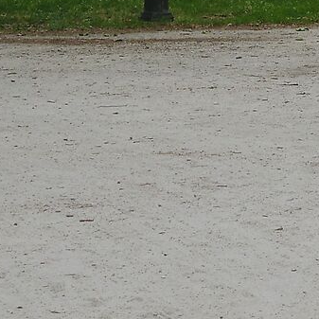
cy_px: -317
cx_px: 752
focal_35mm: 254
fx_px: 2648
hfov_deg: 6.6
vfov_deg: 6.7
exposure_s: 1/250
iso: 200
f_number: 11
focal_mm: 27.5
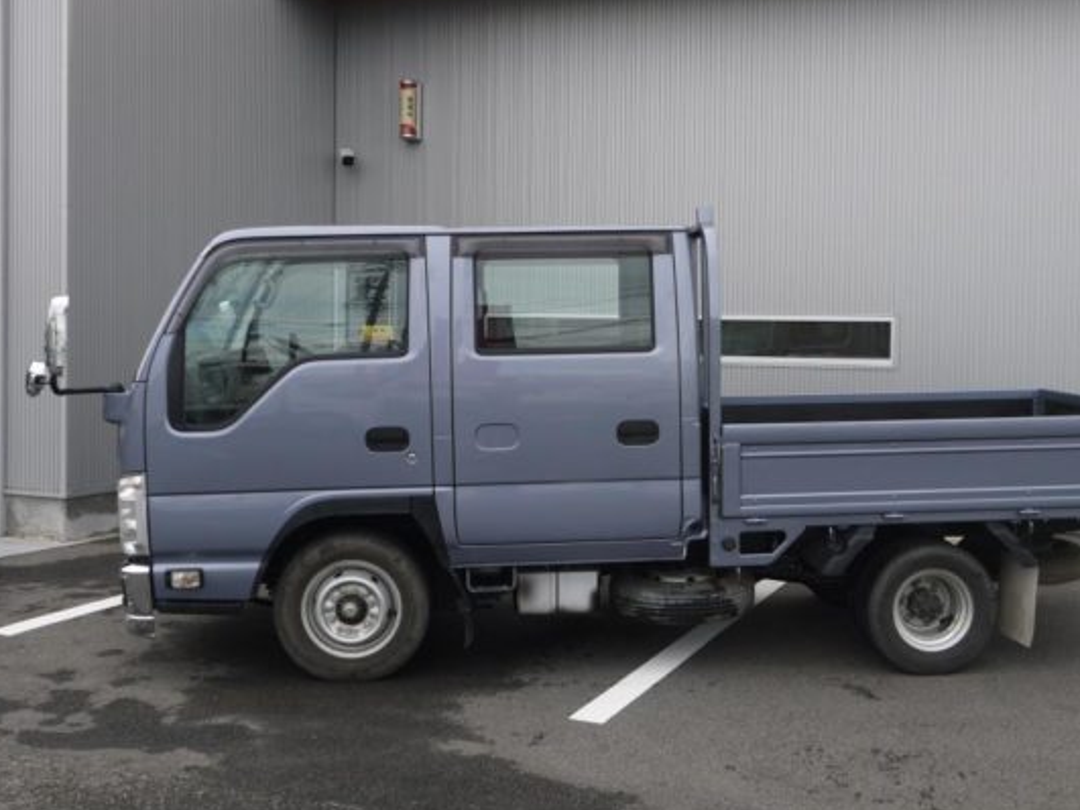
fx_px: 1279
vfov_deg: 35.1
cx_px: 626
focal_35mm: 41
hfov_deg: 45.6
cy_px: 381
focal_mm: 17
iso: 160
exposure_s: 1/200
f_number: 6.3
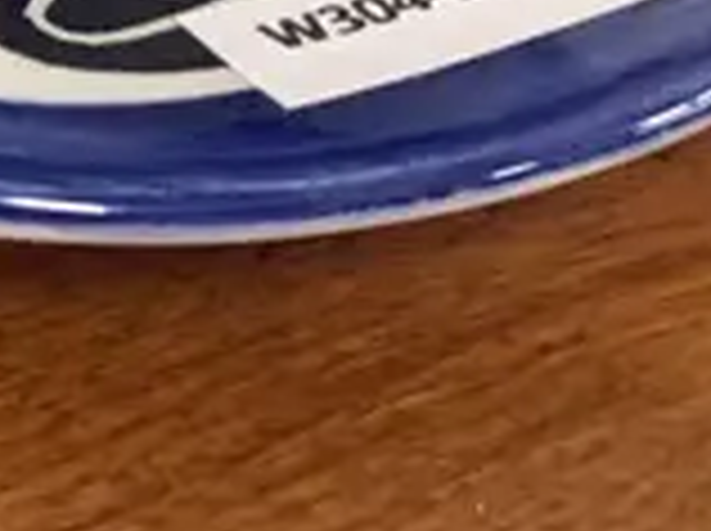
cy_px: -864
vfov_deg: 7.9
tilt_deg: -28.7
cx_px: -742
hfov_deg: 10.7
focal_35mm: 169
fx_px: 3466
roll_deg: -1.1
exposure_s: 1/50
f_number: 1.8
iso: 125
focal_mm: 4.25
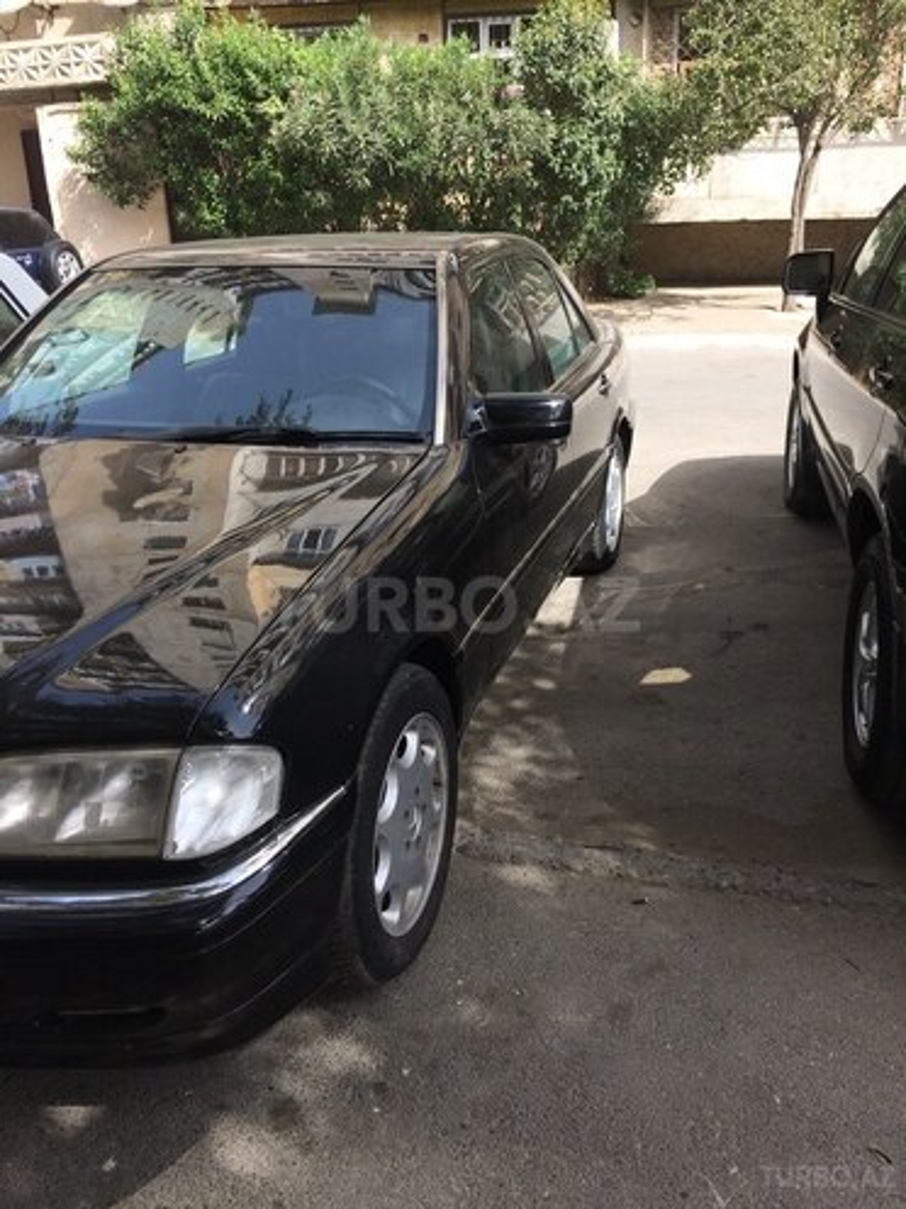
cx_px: 453
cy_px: 604
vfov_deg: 61.7
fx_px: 1012
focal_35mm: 29
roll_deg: +2.6
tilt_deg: -21.2
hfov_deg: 48.2
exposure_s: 1/578
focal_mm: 4.15
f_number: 2.2
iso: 32
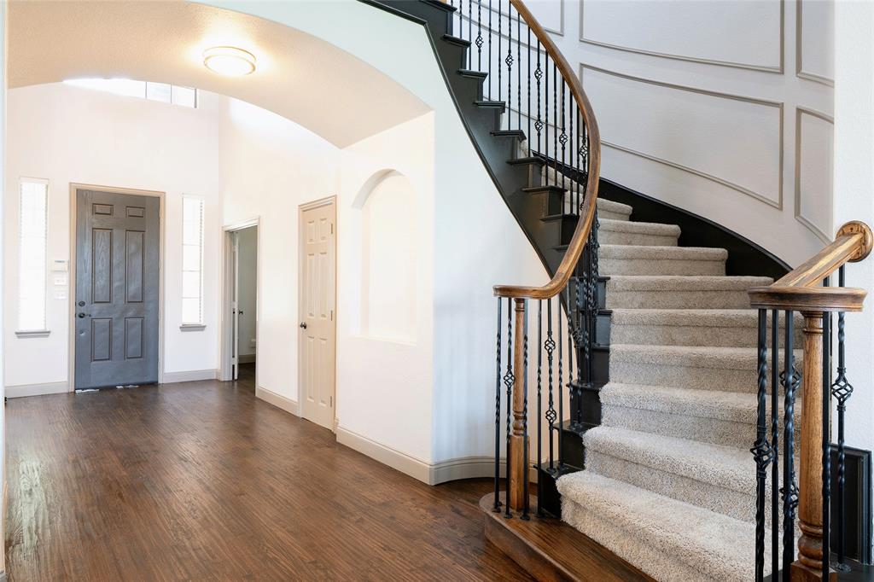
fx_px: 510
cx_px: 437
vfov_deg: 59.5
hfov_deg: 81.2
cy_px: 291
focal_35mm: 21
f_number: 5
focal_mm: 14
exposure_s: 1/10
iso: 500
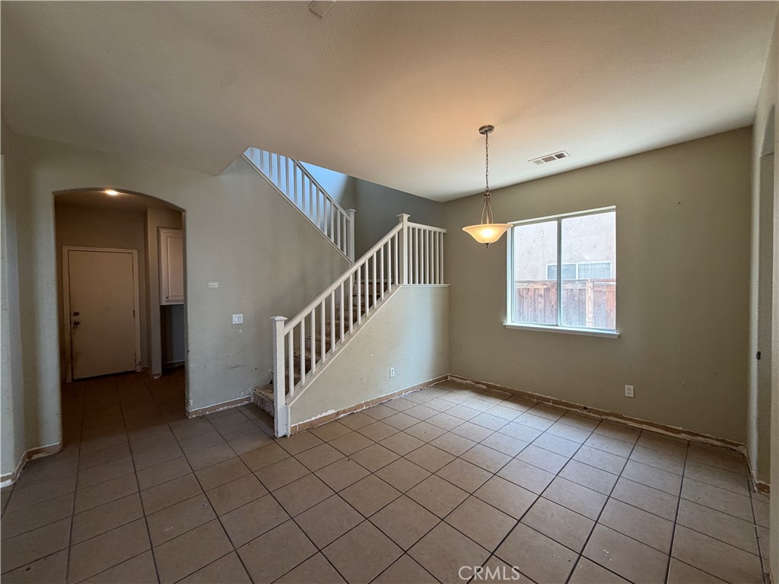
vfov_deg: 85.7
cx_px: 390
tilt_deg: +0.2
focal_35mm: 14
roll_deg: +1.4
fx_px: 315
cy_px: 292
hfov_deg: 102.1
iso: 250
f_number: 2.2
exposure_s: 1/121
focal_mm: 2.22
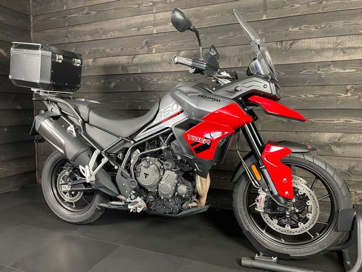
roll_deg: -0.1
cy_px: 136
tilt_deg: -4.4
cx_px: 181
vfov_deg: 53.1
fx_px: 272
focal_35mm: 26
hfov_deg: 67.3
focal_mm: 4.2
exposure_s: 1/33
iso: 320
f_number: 1.6
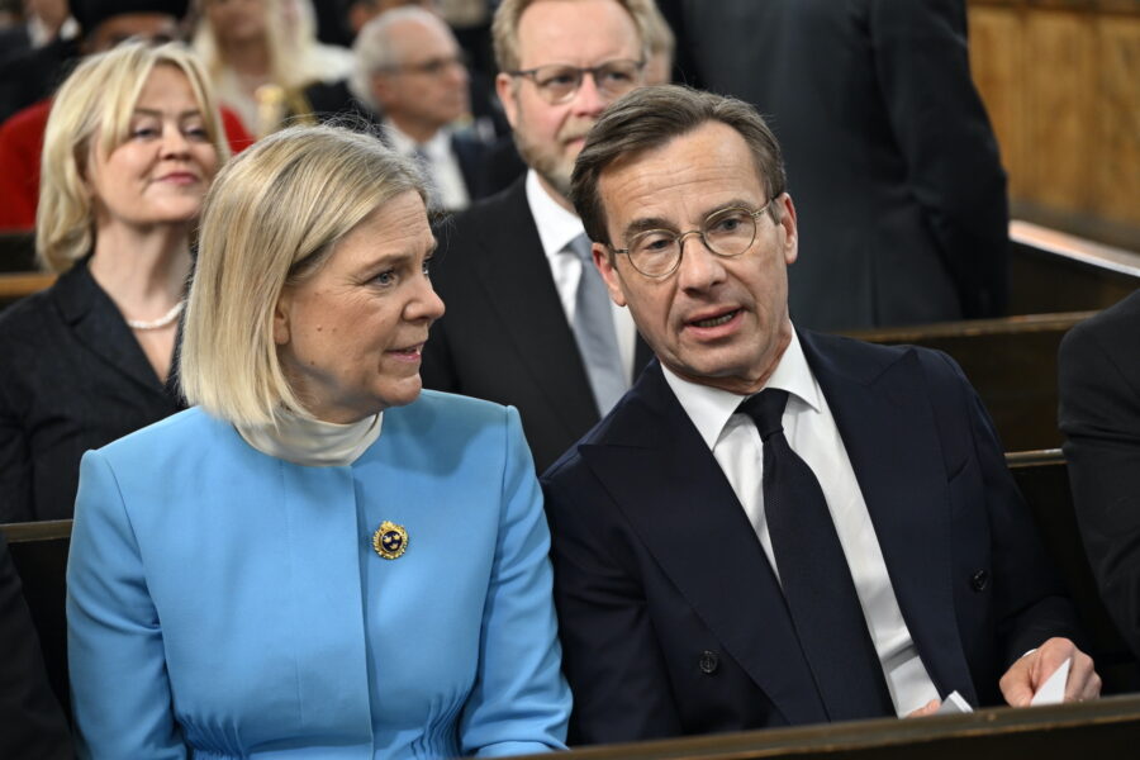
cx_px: 570
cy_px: 380
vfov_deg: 14.0
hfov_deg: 20.8
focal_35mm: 98
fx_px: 3103
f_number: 4
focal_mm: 98
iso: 2500
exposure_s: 1/200
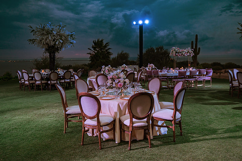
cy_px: 80
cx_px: 121
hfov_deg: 60.3
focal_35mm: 31
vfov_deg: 42.3
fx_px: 208
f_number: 5
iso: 800
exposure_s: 1/60
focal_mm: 31
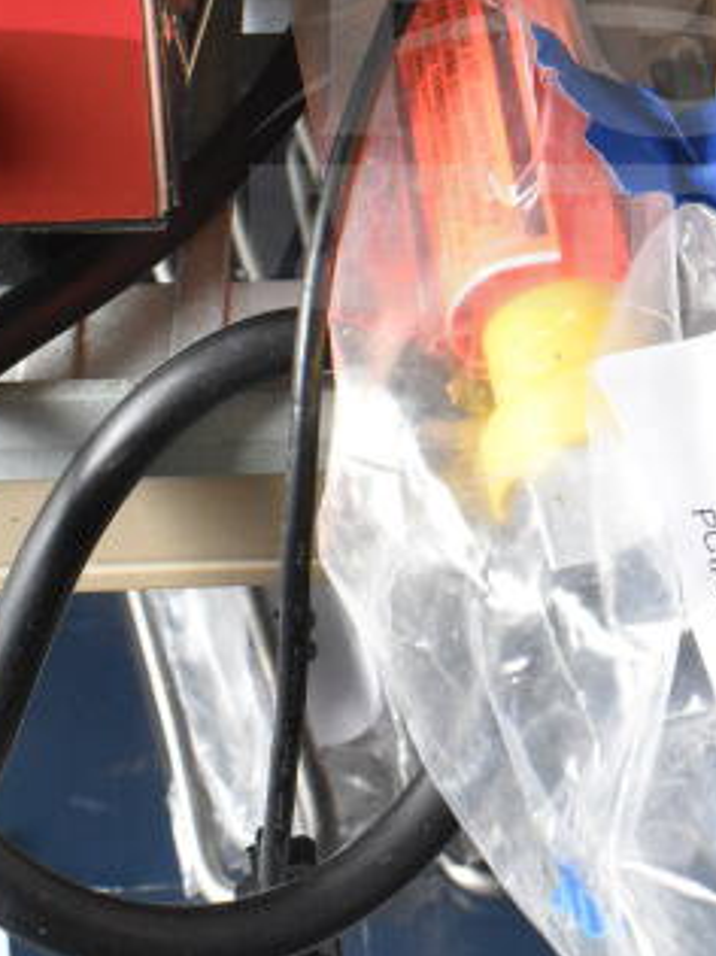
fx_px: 2539
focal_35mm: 92
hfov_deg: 15.9
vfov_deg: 20.8
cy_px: 67
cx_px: 589
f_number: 6.3
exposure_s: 1/160
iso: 1600
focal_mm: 22
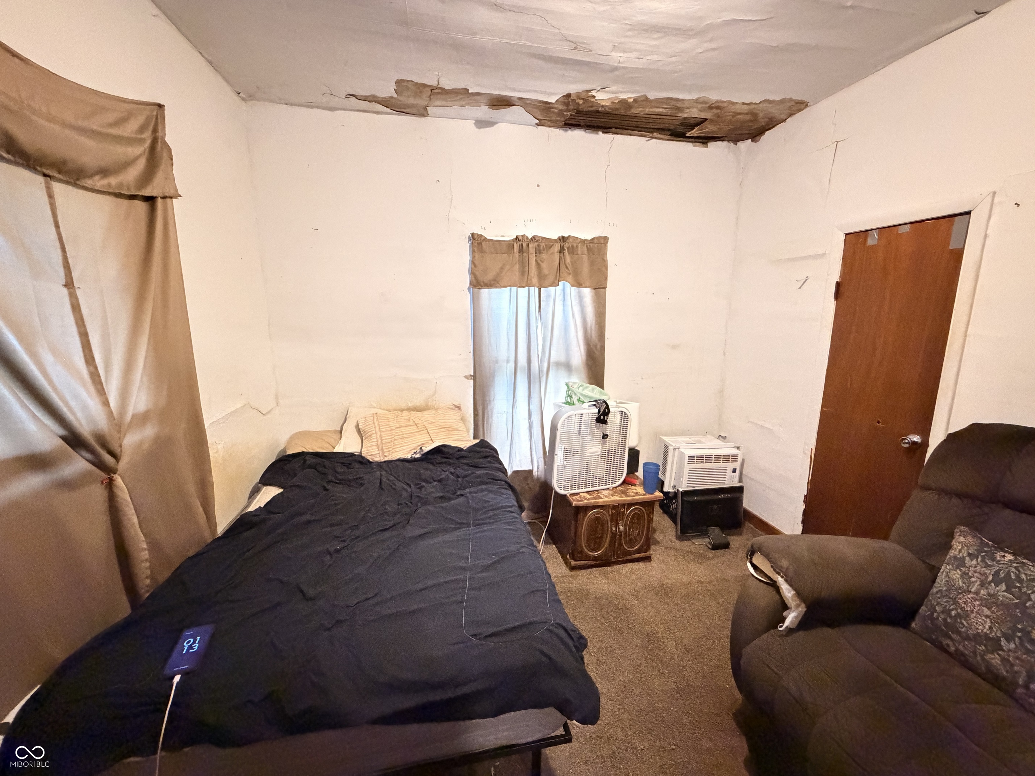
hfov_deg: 102.1
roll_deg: +0.4
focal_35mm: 14
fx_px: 419
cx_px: 518
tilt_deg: -10.4
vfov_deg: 85.7
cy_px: 388
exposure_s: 1/40
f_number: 2.2
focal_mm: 2.22
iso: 1600
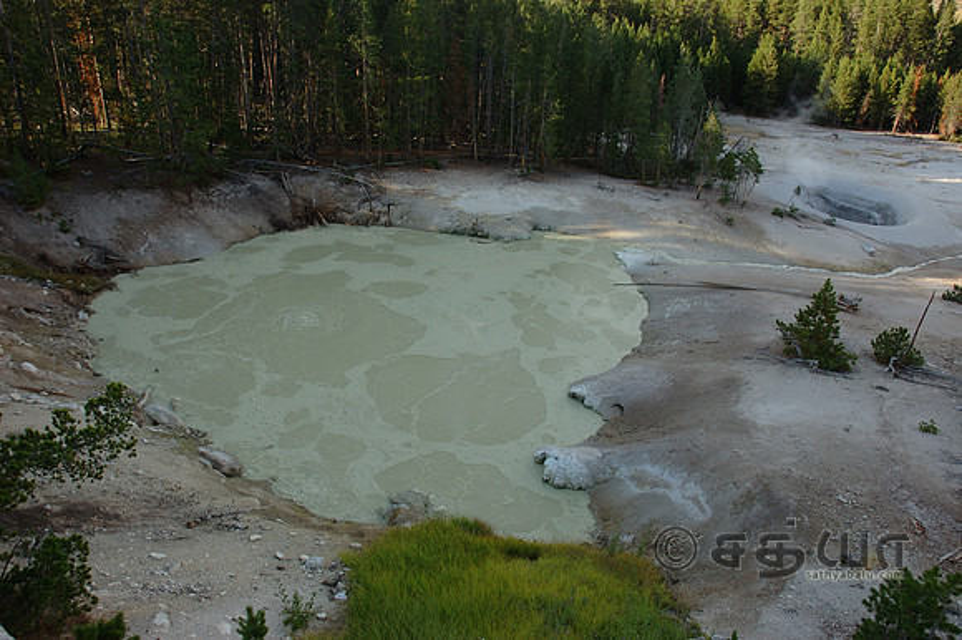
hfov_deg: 67.4
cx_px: 481
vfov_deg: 47.9
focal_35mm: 27
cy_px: 320
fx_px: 721
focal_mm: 18
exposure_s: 1/160
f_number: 6.3
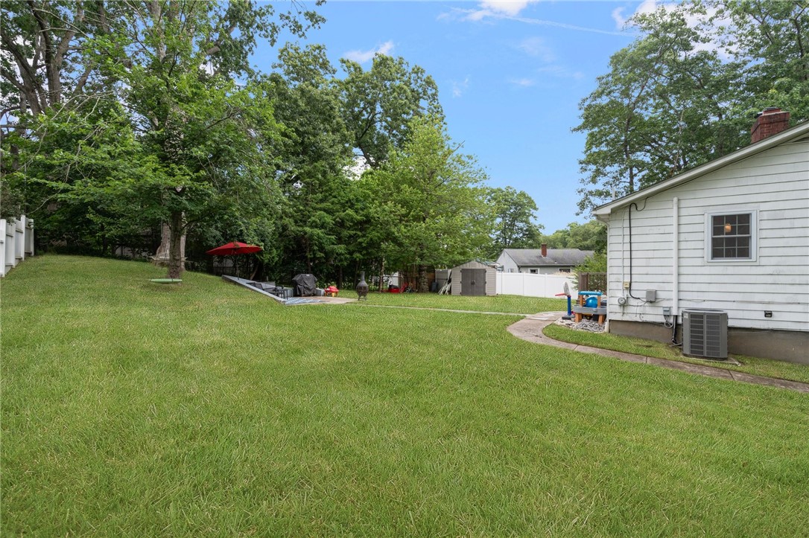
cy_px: 269
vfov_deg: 70.4
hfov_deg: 93.3
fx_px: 382
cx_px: 404
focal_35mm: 17
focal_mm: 17
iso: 500
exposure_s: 1/400
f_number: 7.1
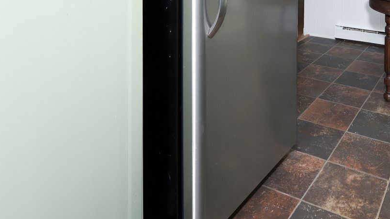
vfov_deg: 36.9
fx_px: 300
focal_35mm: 29
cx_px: 283
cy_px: 11
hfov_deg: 63.0
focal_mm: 14
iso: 400
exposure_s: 1/125
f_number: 8
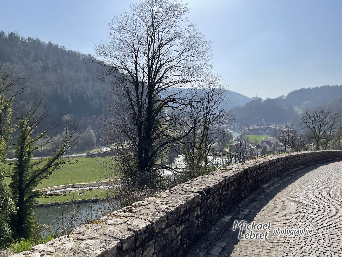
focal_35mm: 26
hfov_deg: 67.3
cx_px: 171
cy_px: 128
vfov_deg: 53.1
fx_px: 257
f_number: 1.6
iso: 32
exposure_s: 1/5376
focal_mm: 5.1
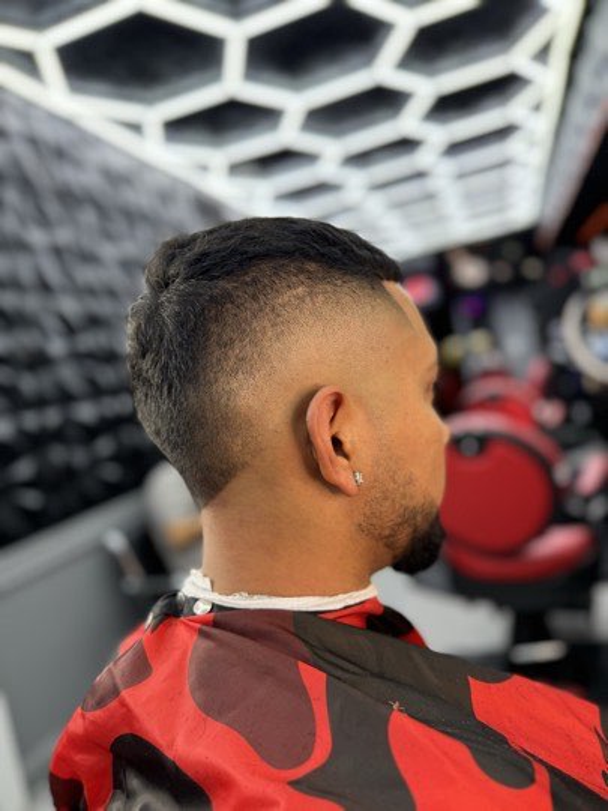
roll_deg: +10.7
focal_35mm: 24
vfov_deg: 71.6
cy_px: 406
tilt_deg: -2.7
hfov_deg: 56.8
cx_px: 304
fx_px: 562
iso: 100
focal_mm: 6.76
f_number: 1.78
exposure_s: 1/132
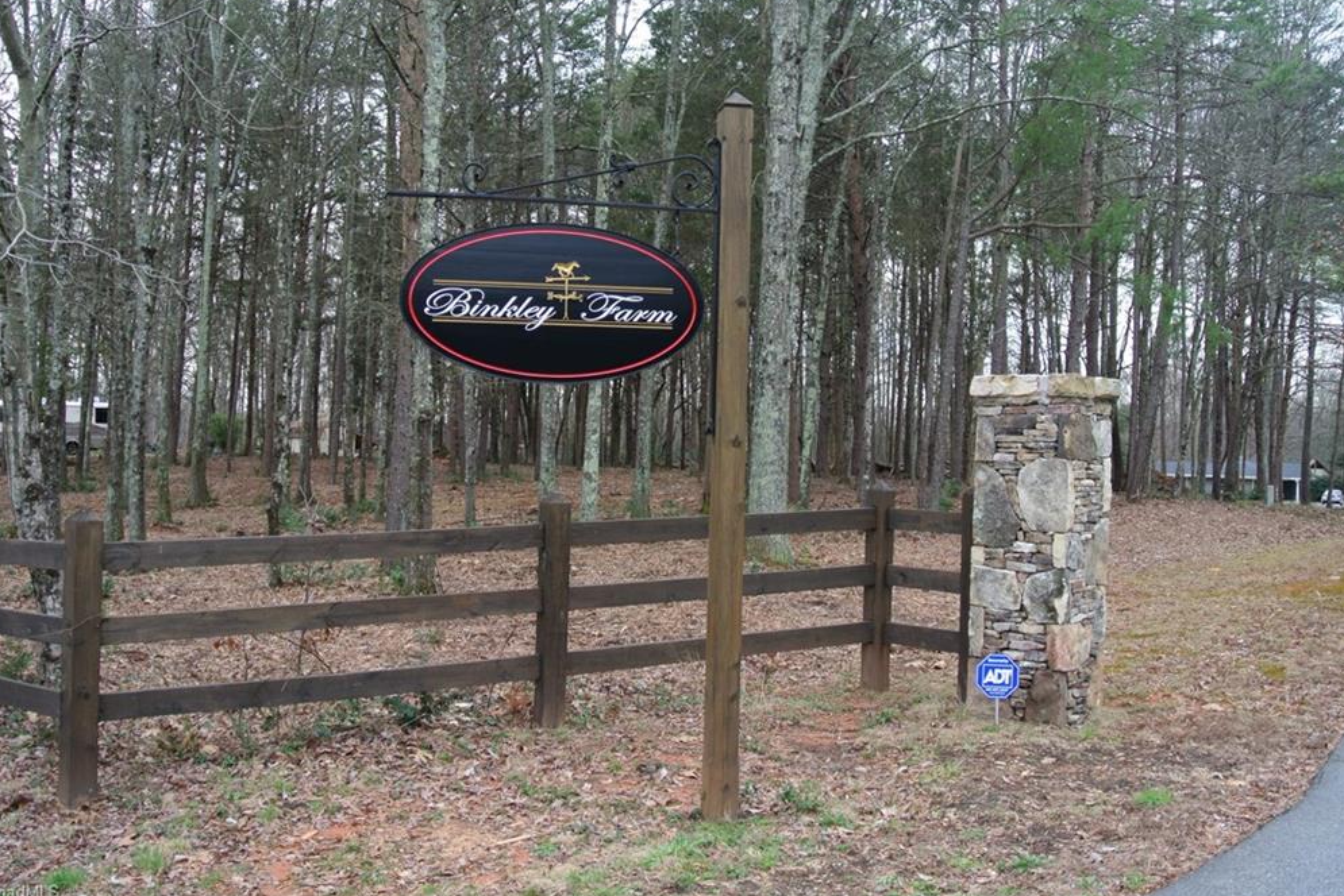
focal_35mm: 35
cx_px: 659
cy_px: 443
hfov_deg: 54.4
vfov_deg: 37.9
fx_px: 1307
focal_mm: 12.7
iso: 100
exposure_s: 1/160
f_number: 3.8
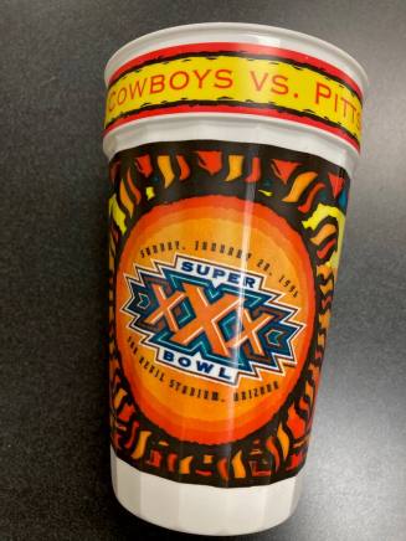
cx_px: 203
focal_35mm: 28
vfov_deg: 63.4
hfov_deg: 49.7
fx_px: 438
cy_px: 270
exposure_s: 1/60
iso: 100
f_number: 1.8
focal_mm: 3.99
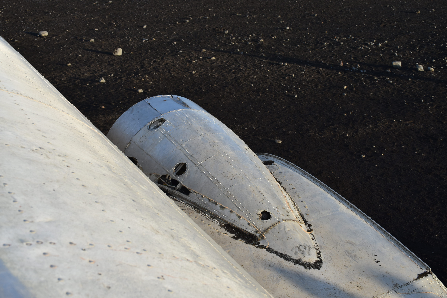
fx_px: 596
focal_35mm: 48
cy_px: 149
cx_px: 224
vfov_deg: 28.1
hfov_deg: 41.1
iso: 200
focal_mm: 32
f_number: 8
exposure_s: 1/250
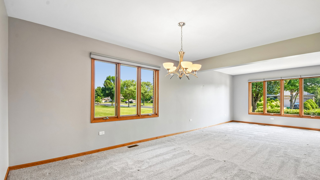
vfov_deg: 66.8
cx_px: 161
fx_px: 136
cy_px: 103
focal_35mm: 16
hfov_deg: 99.4
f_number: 8
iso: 500
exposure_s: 1/125
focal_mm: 10
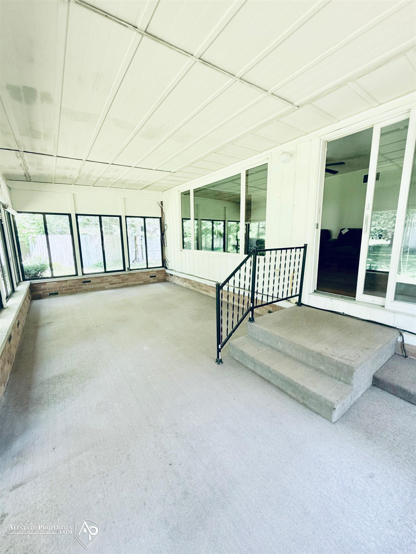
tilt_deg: -11.4
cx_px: 208
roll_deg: +1.3
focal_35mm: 14
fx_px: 224
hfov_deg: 85.7
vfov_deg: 102.1
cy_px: 277
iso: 200
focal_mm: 2.22
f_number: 2.2
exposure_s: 1/121
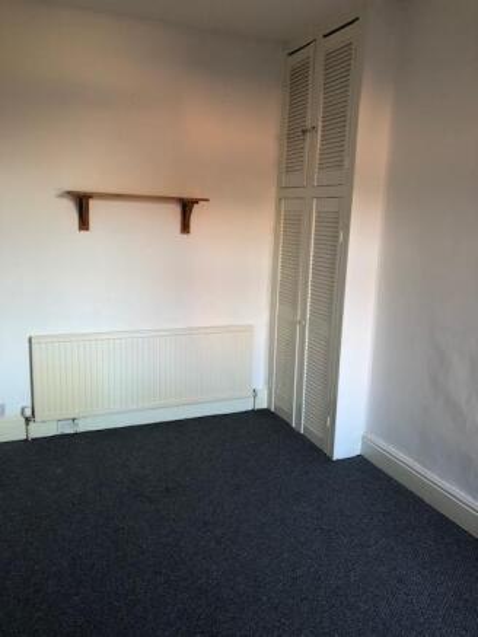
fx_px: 515
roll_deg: -1.9
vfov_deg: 63.4
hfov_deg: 49.8
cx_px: 239
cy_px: 318
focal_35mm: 28
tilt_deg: -10.5
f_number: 1.8
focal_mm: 3.99
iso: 40
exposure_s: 1/20
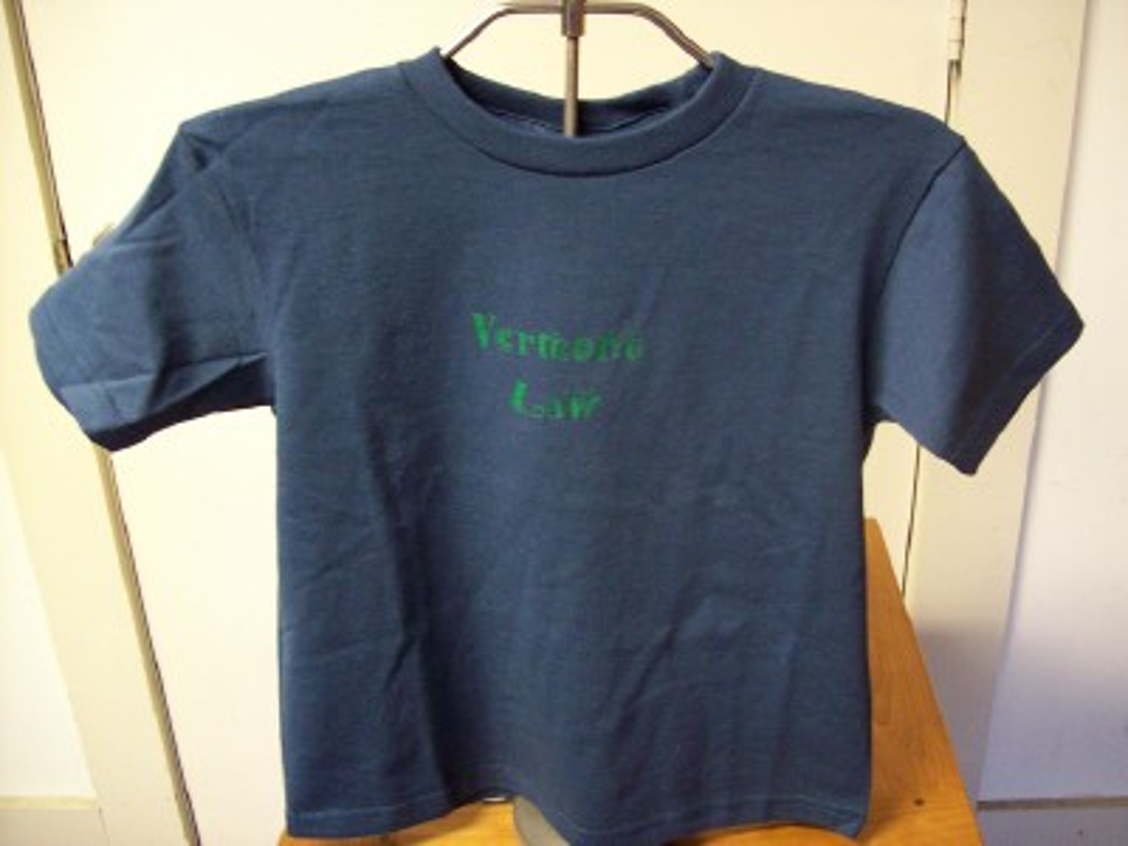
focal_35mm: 36
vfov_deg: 39.7
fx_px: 1173
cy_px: 423
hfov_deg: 51.4
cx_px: 564
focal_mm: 6
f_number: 2.7
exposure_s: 1/8
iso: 200
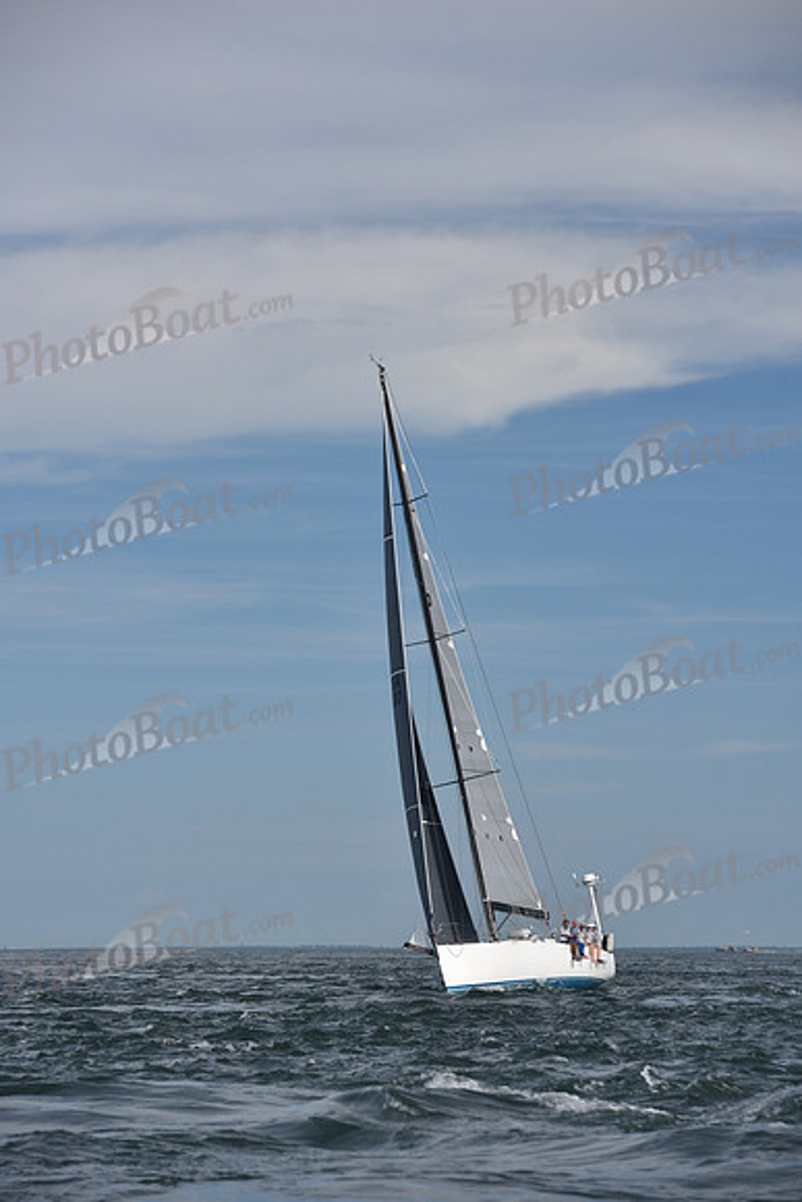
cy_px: 601
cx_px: 401
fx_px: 4675
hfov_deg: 9.8
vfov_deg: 14.7
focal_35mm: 140
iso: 250
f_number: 7.1
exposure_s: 1/800
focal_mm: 140
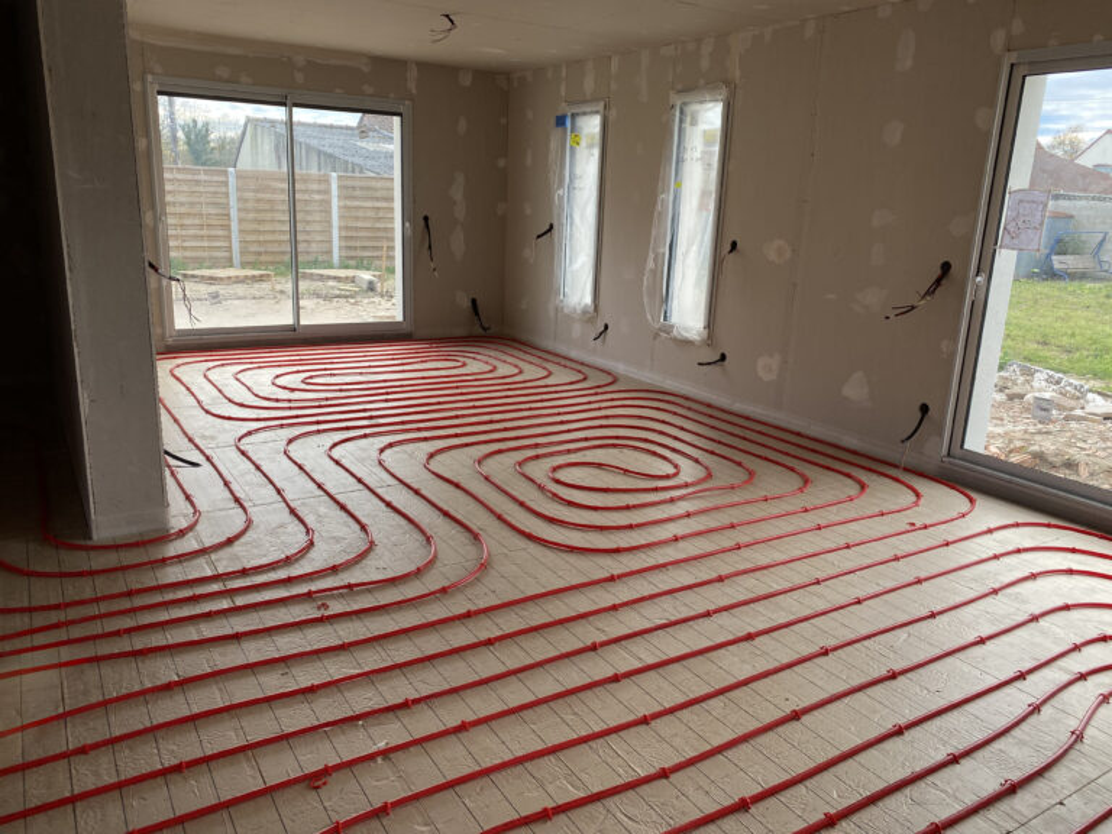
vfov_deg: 53.1
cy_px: 417
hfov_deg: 67.3
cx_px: 556
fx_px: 835
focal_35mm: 26
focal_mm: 4.25
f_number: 1.8
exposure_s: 1/122
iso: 80
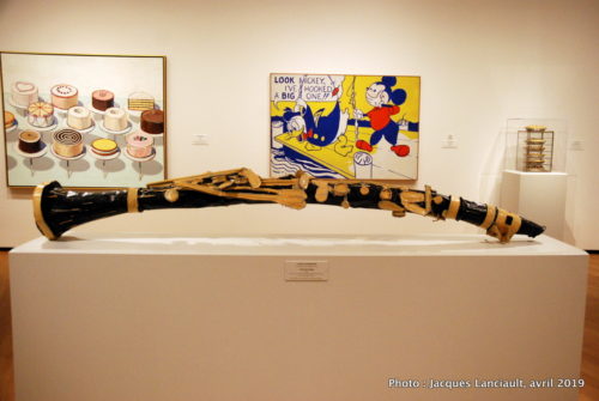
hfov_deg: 57.2
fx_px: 550
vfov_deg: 40.1
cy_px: 200
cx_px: 300
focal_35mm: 33
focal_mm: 22
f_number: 4.5
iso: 1600
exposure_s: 1/80
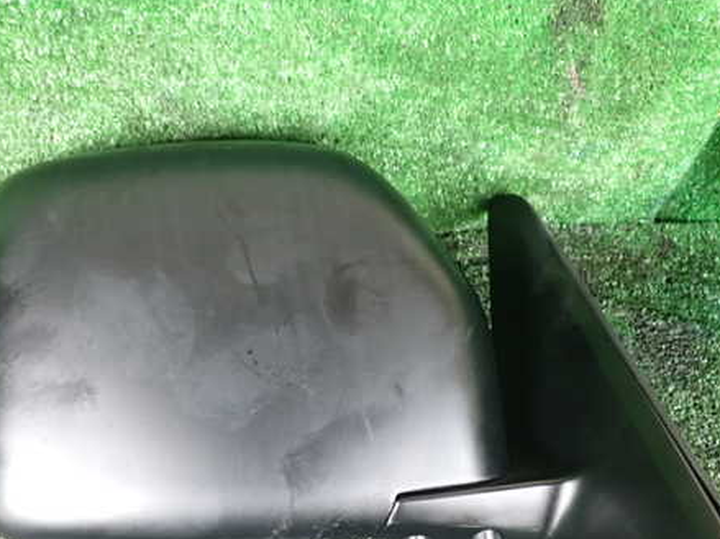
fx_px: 853
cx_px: 343
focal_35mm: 41
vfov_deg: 35.0
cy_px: 311
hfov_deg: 45.8
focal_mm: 5.4
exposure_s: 1/30
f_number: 2.3
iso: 320
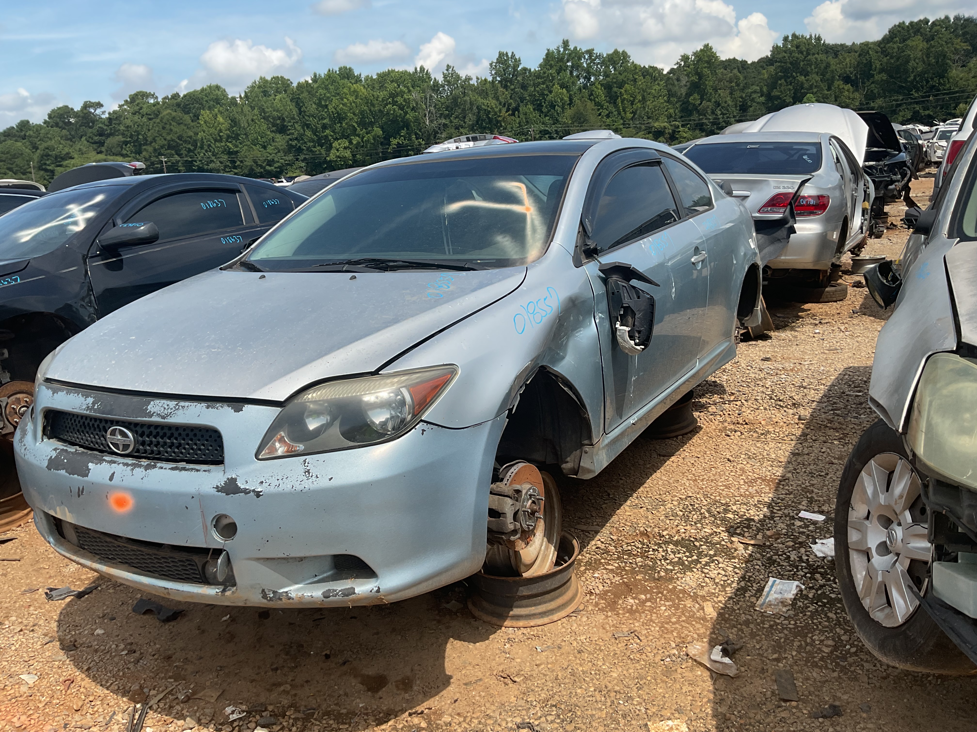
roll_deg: +4.8
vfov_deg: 48.2
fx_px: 818
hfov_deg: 61.7
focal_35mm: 29
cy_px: 366
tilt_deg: -13.7
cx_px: 488
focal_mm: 3
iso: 16
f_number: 1.8
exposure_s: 1/1786
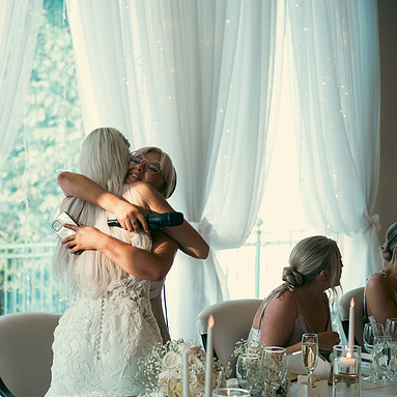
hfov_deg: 19.2
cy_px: 198
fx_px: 1168
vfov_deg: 19.3
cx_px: 140
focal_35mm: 90
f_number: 3.5
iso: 400
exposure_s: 1/160
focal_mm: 70
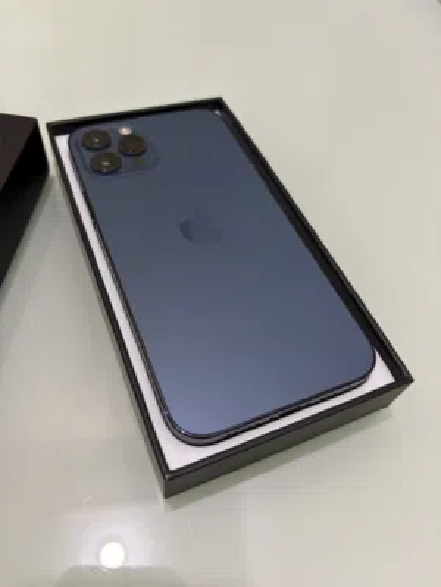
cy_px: 294
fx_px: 442
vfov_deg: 67.3
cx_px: 220
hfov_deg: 53.1
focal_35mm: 26
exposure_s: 1/50
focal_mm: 5.96
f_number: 1.6
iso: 250
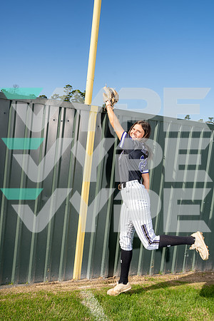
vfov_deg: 54.4
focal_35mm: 35
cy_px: 160
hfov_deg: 37.9
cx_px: 107
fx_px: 312
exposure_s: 1/250
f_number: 6.3
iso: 100
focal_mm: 35
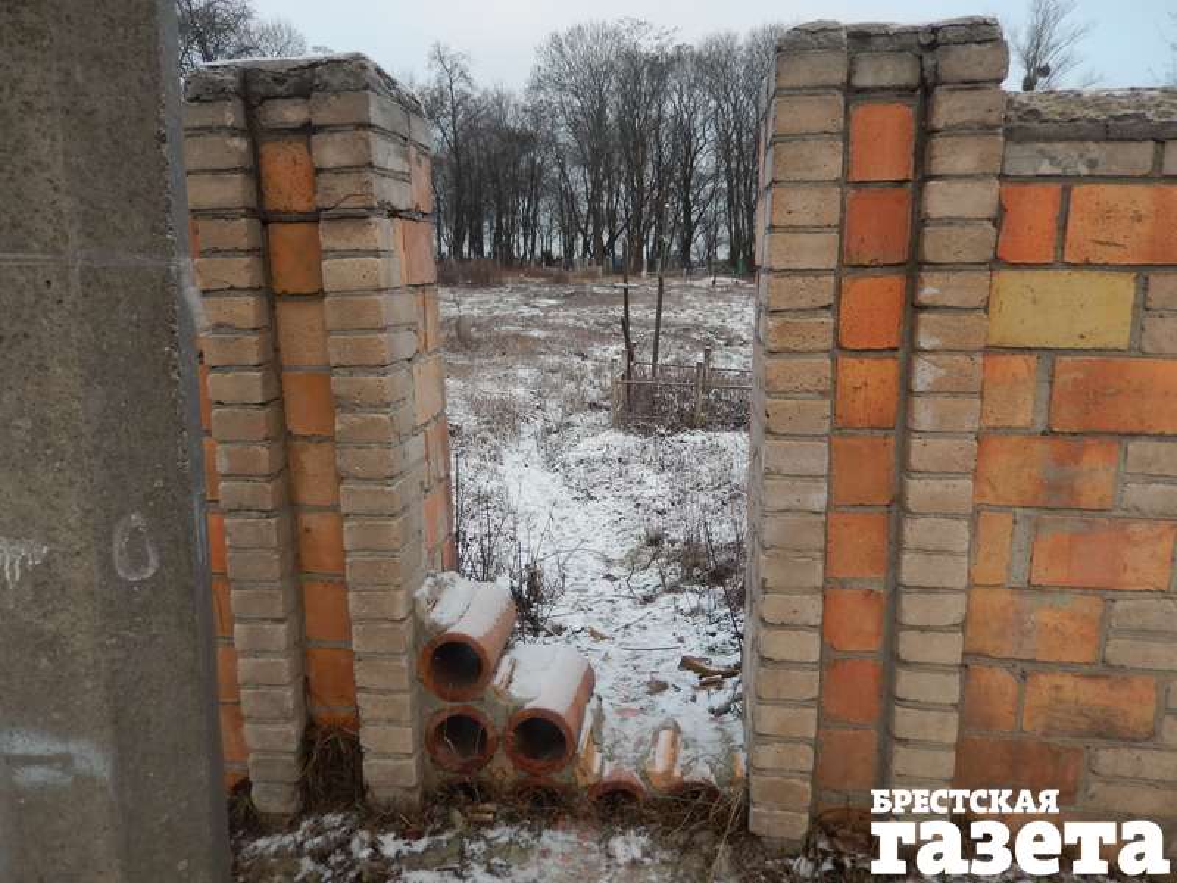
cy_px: 442
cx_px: 588
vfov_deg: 54.9
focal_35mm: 25
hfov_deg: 69.4
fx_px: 850
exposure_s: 1/100
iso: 125
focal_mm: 4.5
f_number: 3.4
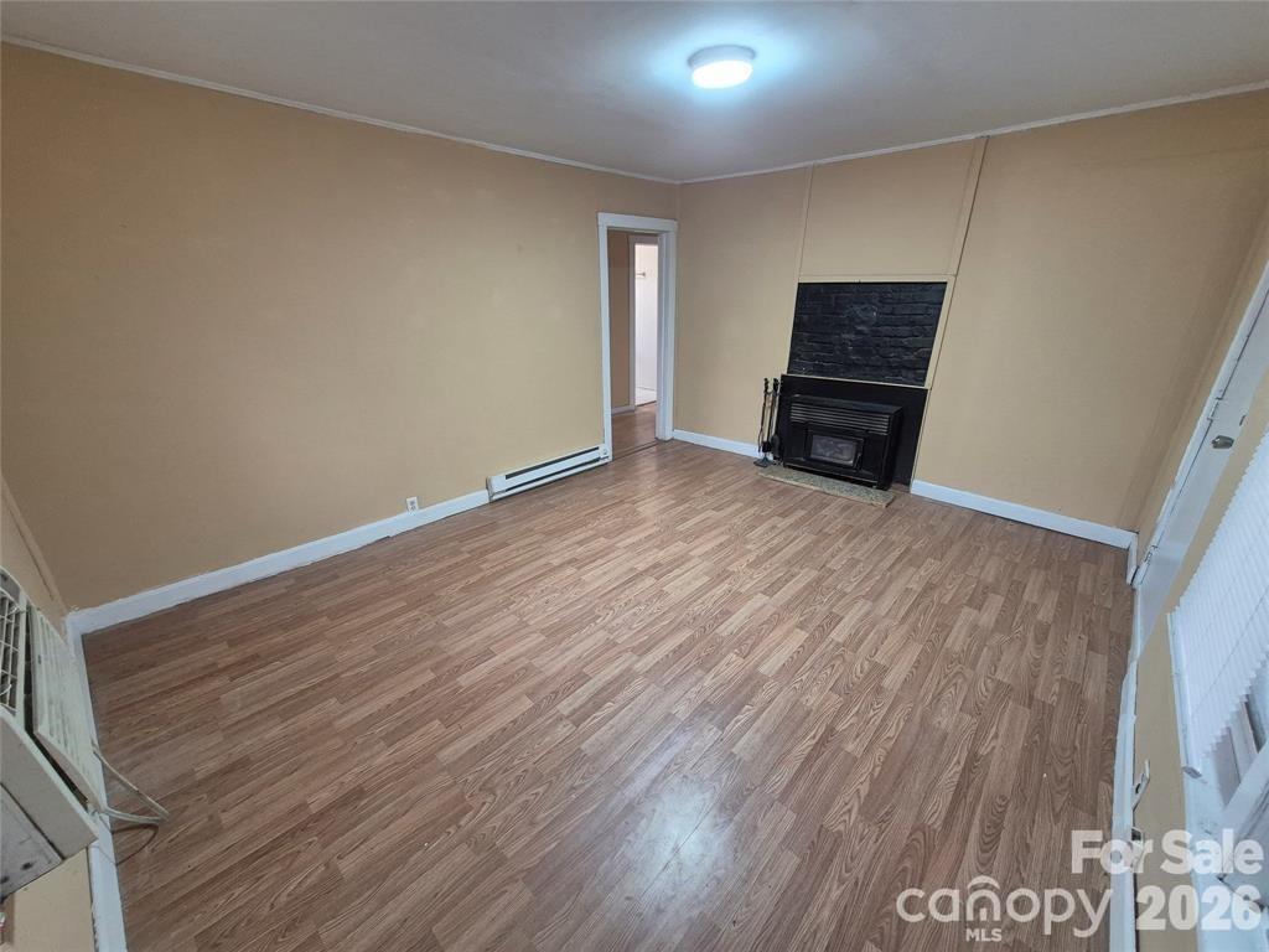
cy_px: 476
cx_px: 634
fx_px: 477
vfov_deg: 89.9
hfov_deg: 106.2
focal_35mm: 13
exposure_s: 1/60
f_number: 2.2
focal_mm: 1.74
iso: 320
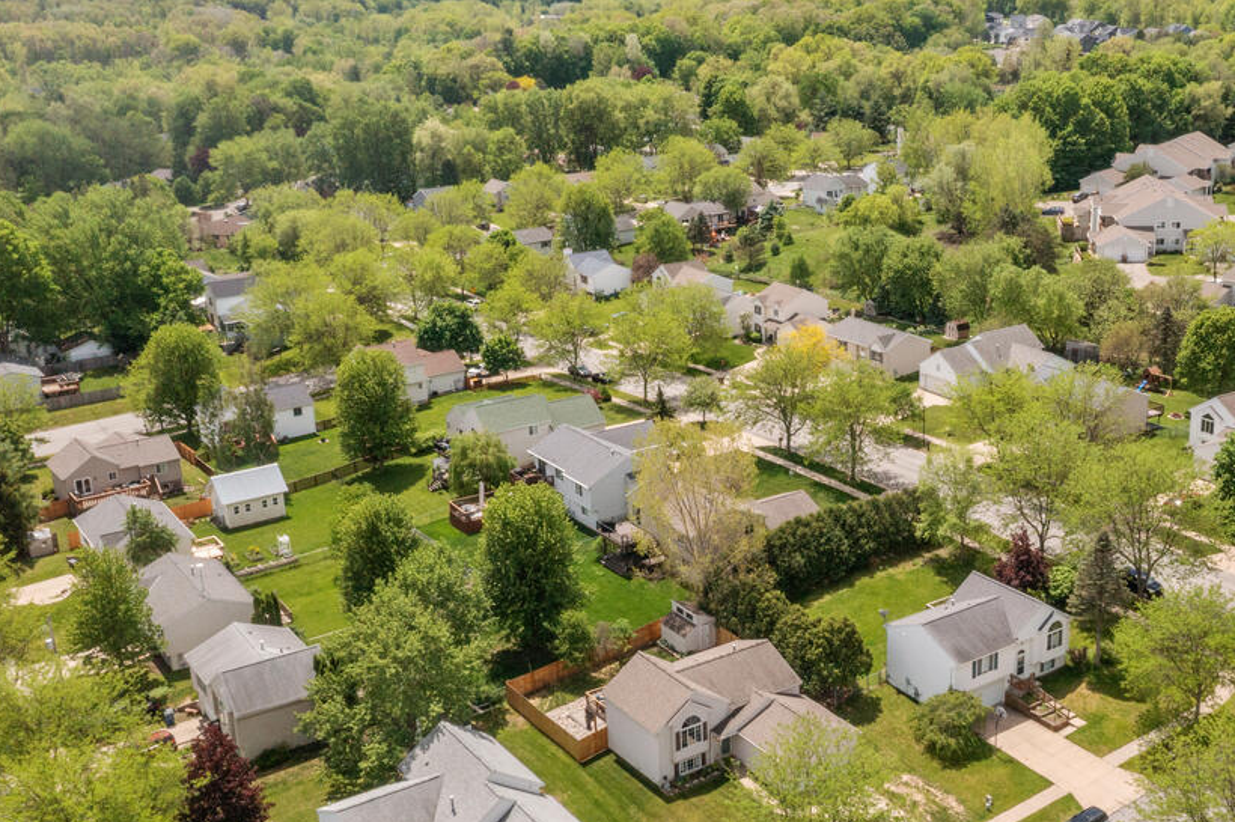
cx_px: 777
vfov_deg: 32.6
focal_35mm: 41
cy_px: 407
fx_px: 1406
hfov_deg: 47.0
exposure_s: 1/500
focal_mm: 10.26
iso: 100
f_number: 11
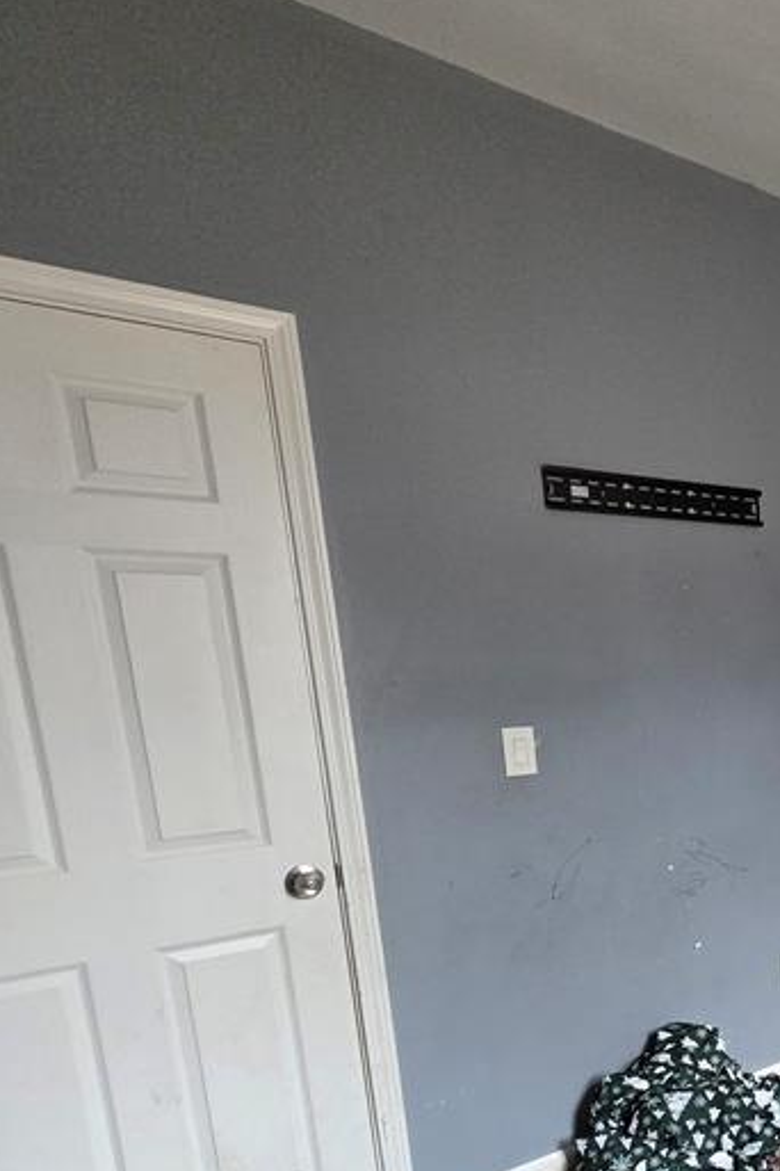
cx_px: 967
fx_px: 877
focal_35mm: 27
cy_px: 826
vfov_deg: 64.7
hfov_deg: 35.7
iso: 640
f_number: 2.2
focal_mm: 2.2
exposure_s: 1/60
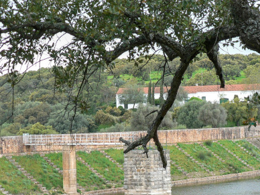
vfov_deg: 10.3
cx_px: 160
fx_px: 1082
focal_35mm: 144
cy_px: 161
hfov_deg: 13.7
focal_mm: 14.3
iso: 80
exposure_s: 1/30
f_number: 3.2
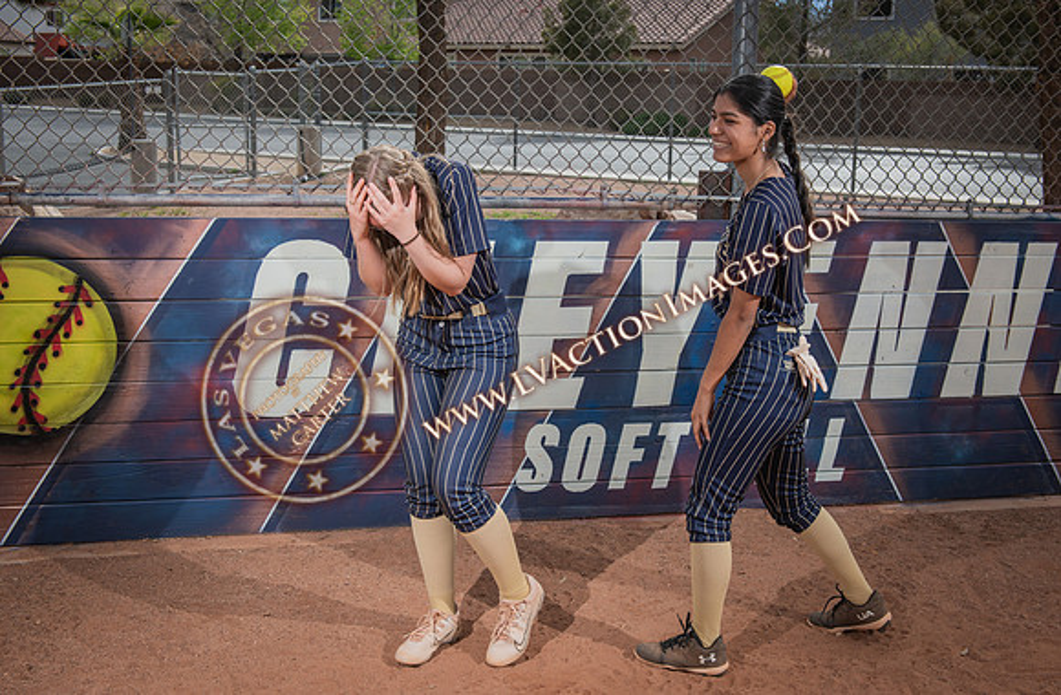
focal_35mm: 42
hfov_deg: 46.9
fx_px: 1224
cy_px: 334
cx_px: 537
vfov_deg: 31.7
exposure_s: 1/320
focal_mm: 40
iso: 100
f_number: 7.1
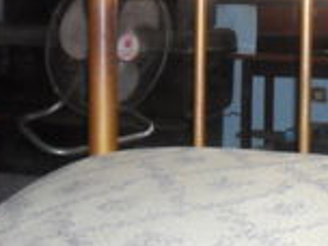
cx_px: 369
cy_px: 26
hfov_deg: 25.3
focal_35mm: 71
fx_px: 673
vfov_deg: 20.3
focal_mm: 4.9
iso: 400
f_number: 3.5
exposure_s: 1/45
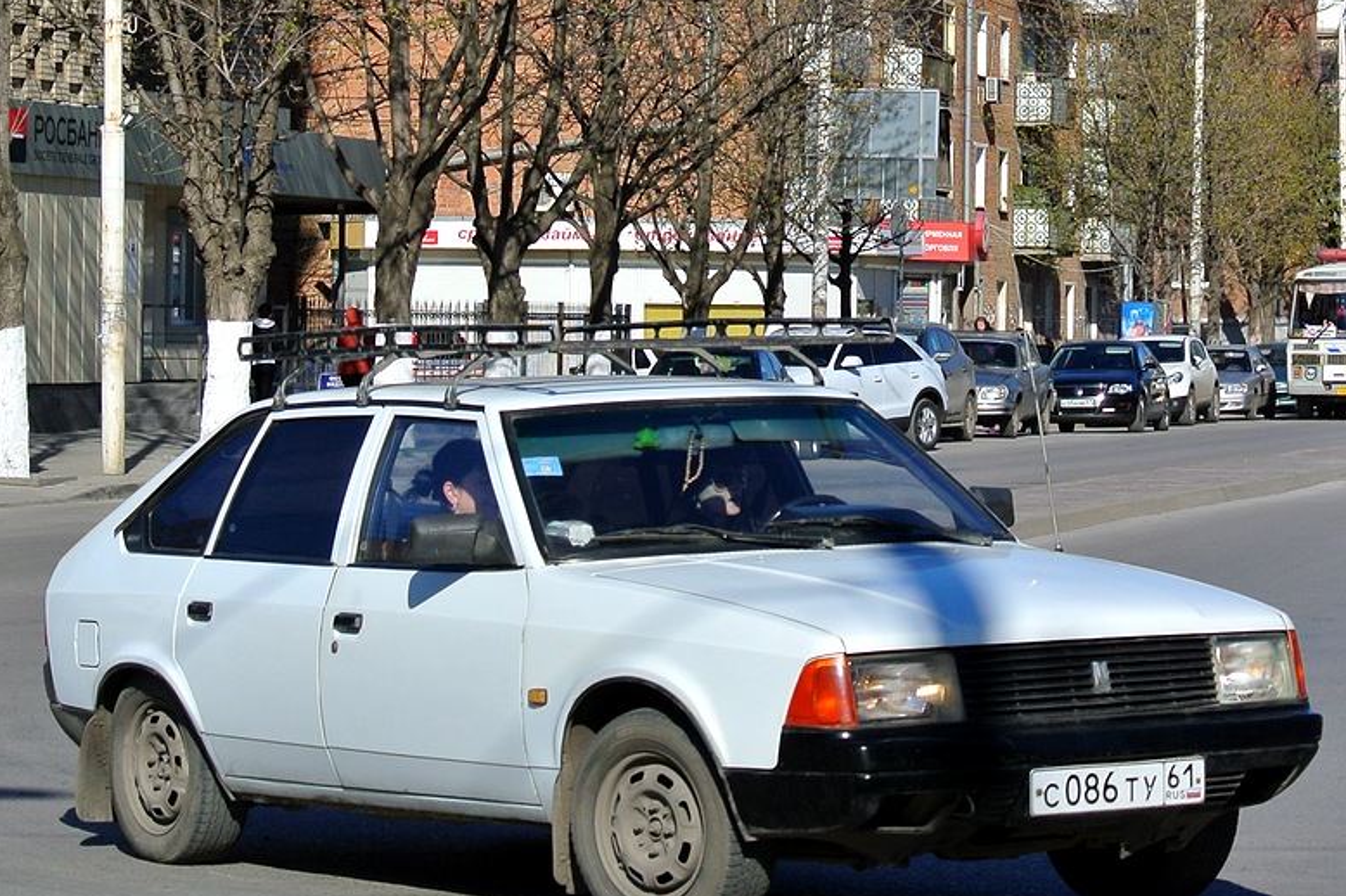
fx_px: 4671
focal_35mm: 125
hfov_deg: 16.4
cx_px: 756
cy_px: 381
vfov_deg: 11.0
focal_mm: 30
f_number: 5
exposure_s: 1/1000
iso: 100
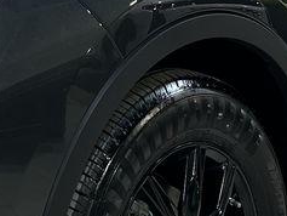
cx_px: 51
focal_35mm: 158
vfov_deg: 9.4
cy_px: 45
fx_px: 1311
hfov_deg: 12.4
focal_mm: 5.7
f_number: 1.5
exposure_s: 1/100
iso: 40
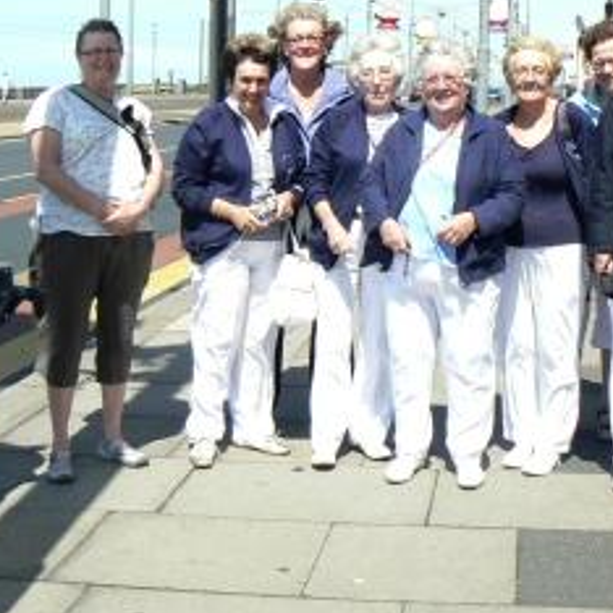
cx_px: 396
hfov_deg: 28.0
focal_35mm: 61
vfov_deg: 28.0
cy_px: 202
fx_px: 1222
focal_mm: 6
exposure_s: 1/1000
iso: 100
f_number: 2.8
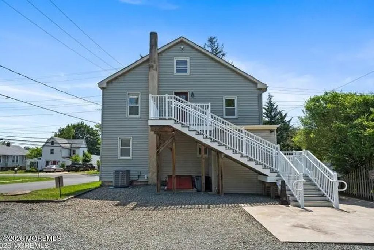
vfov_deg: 57.3
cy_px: 125
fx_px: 229
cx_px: 187
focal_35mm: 22
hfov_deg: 78.5
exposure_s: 1/250
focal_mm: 22
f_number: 8
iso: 100
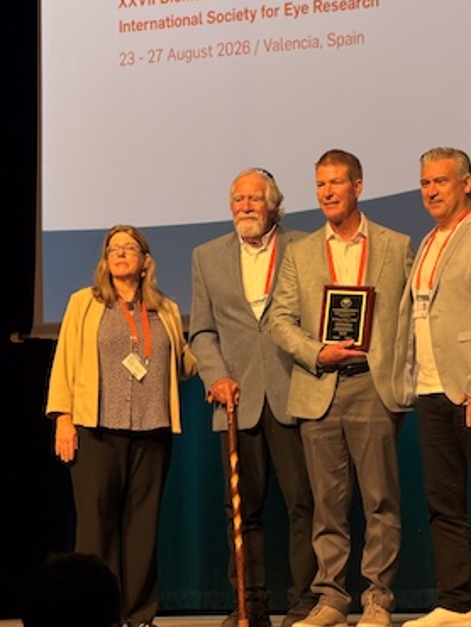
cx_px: 227
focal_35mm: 144
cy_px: 191
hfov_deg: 10.3
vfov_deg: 13.7
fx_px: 2609
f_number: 2.8
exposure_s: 1/80
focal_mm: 16.89
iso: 320
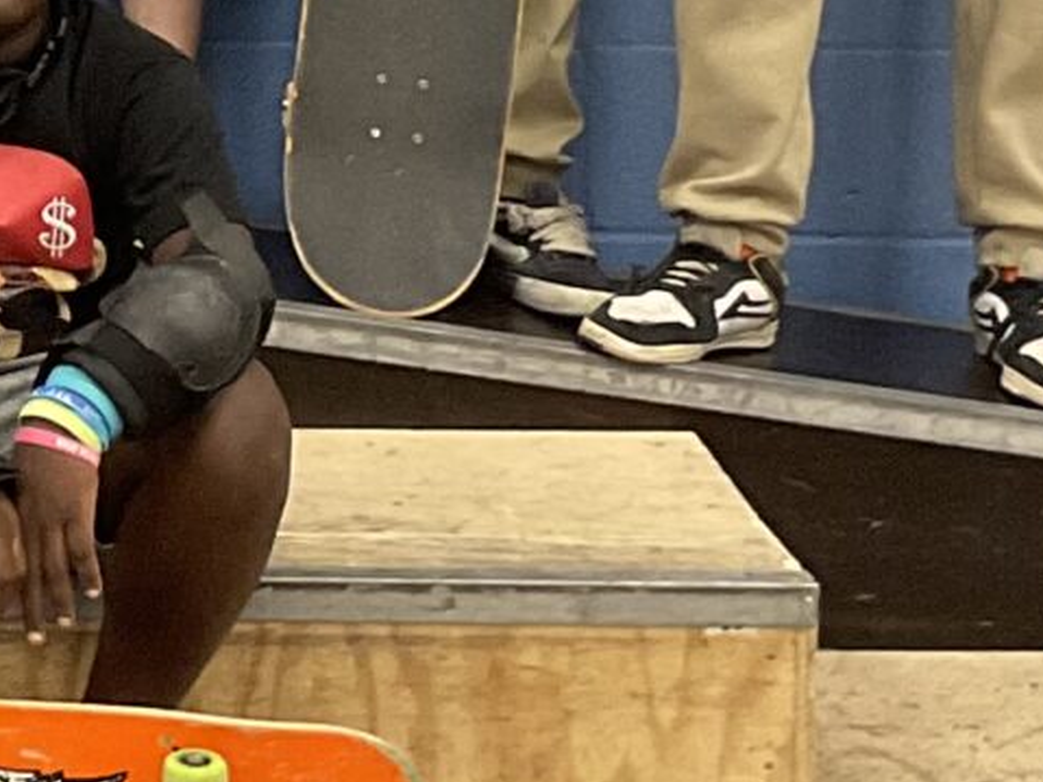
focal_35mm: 155
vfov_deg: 9.2
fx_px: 4669
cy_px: -490
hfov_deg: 12.4
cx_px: -320
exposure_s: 1/60
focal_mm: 3
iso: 100
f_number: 1.8
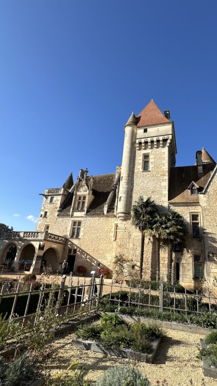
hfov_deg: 57.9
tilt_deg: +21.0
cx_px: 129
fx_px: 194
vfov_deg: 89.6
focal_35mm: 19
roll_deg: -4.1
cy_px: 189
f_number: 2.2
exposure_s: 1/1689
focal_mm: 2.22
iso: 40
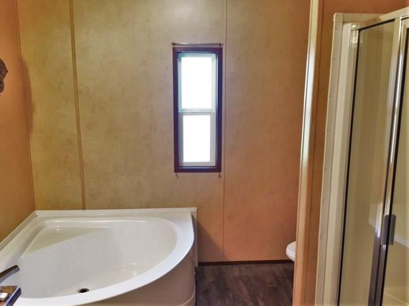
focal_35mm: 30
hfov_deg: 60.0
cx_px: 199
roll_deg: -1.2
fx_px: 354
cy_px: 150
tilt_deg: -11.1
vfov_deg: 46.8
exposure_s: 1/30
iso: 64
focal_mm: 4.15
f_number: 2.2
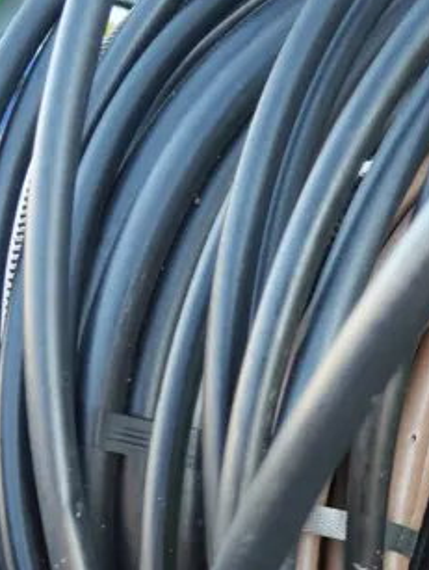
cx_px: 649
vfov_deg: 19.2
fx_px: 1649
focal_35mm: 100
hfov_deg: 13.9
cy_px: 527
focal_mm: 15
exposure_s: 1/60
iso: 320
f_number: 3.6
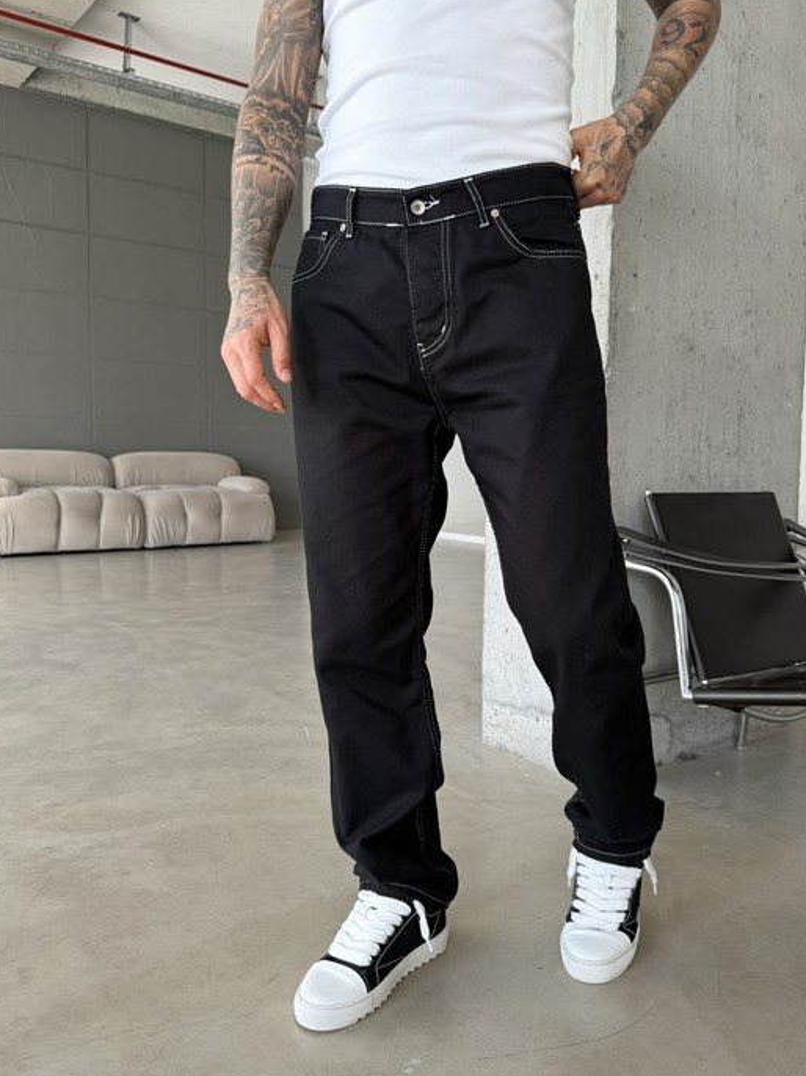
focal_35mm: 28
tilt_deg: -6.1
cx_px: 427
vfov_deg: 63.5
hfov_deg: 49.7
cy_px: 532
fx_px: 870
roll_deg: -1.2
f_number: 1.78
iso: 80
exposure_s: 1/247
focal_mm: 6.76
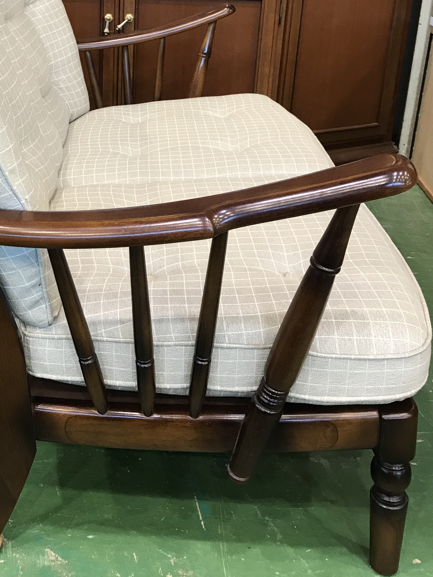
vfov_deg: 42.2
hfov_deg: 32.5
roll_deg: -1.2
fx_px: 734
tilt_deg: -19.3
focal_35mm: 44
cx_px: 128
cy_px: 176
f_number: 1.8
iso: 40
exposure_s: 1/17
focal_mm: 3.99
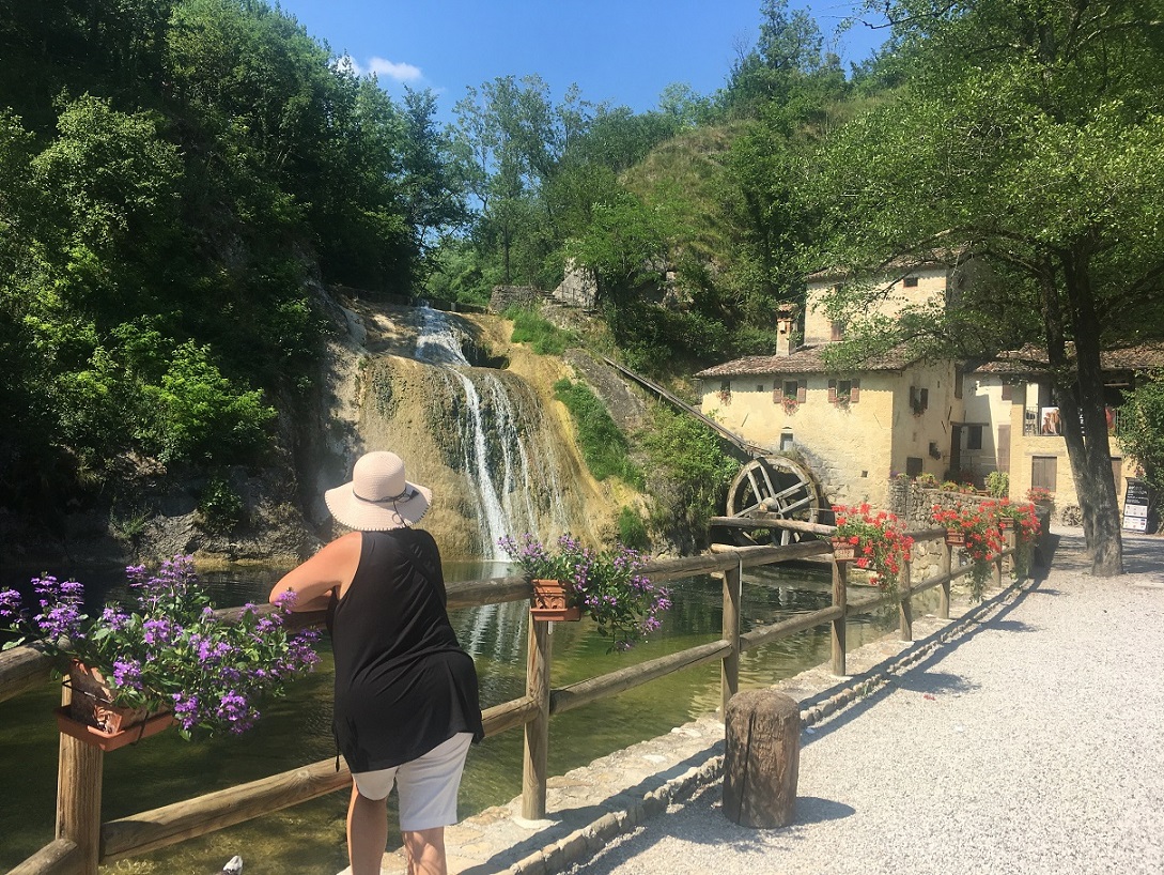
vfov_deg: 48.3
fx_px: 976
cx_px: 582
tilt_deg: -0.3
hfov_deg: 61.6
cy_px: 438
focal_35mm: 29
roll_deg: -3.3
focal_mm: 4.15
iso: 25
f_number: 2.2
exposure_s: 1/1326
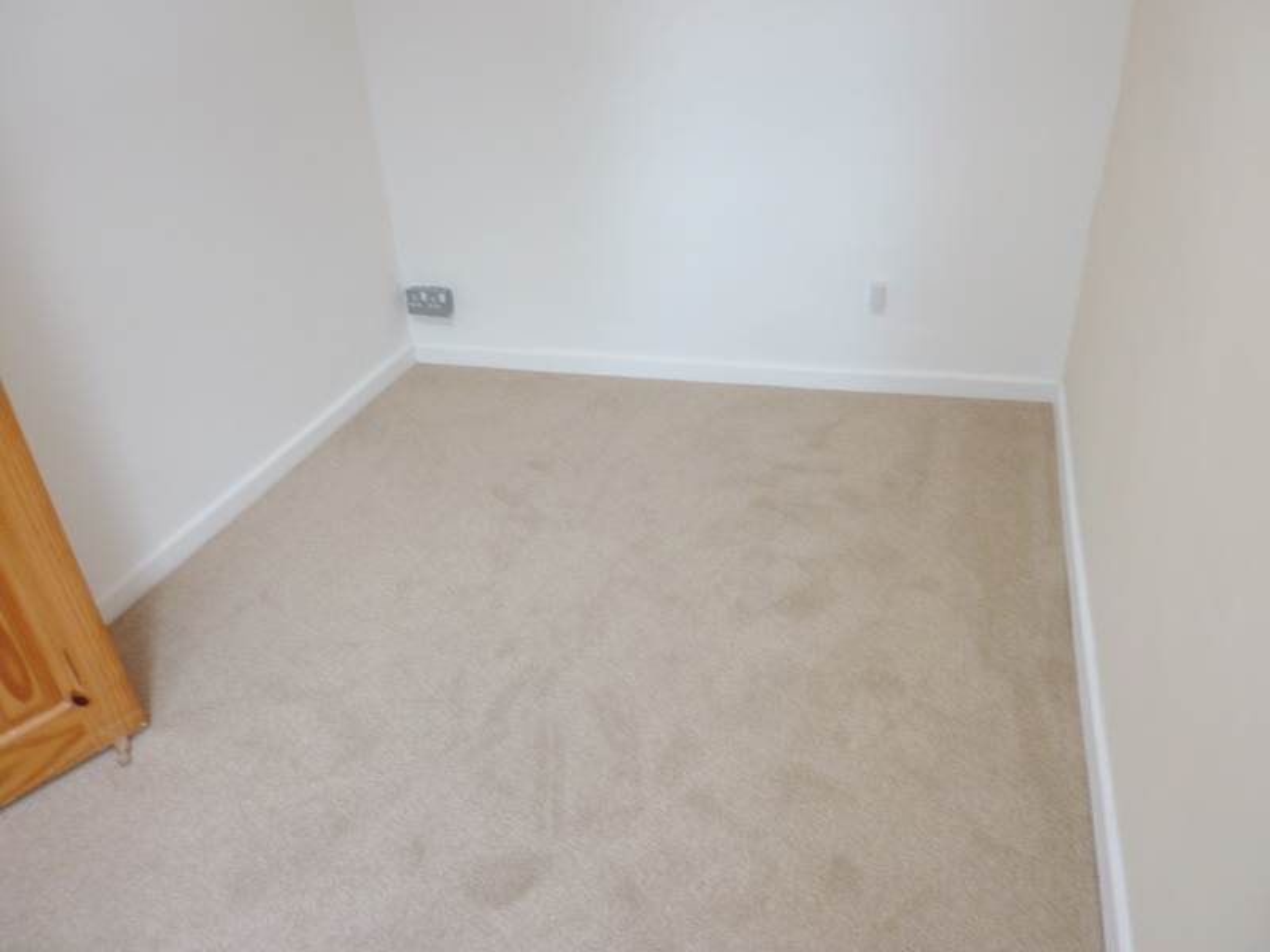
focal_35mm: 25
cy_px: 476
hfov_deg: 69.4
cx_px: 635
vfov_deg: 54.9
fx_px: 917
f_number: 3.3
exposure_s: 1/20
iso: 80
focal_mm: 4.1
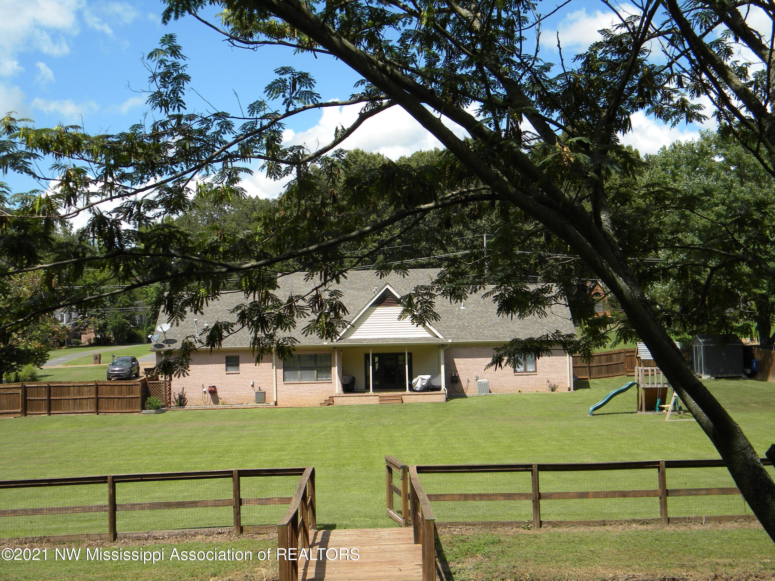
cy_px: 290
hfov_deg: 40.4
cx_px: 388
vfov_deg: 30.9
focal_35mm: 47
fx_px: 1052
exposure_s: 1/648
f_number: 3.9
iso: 80
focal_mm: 8.6
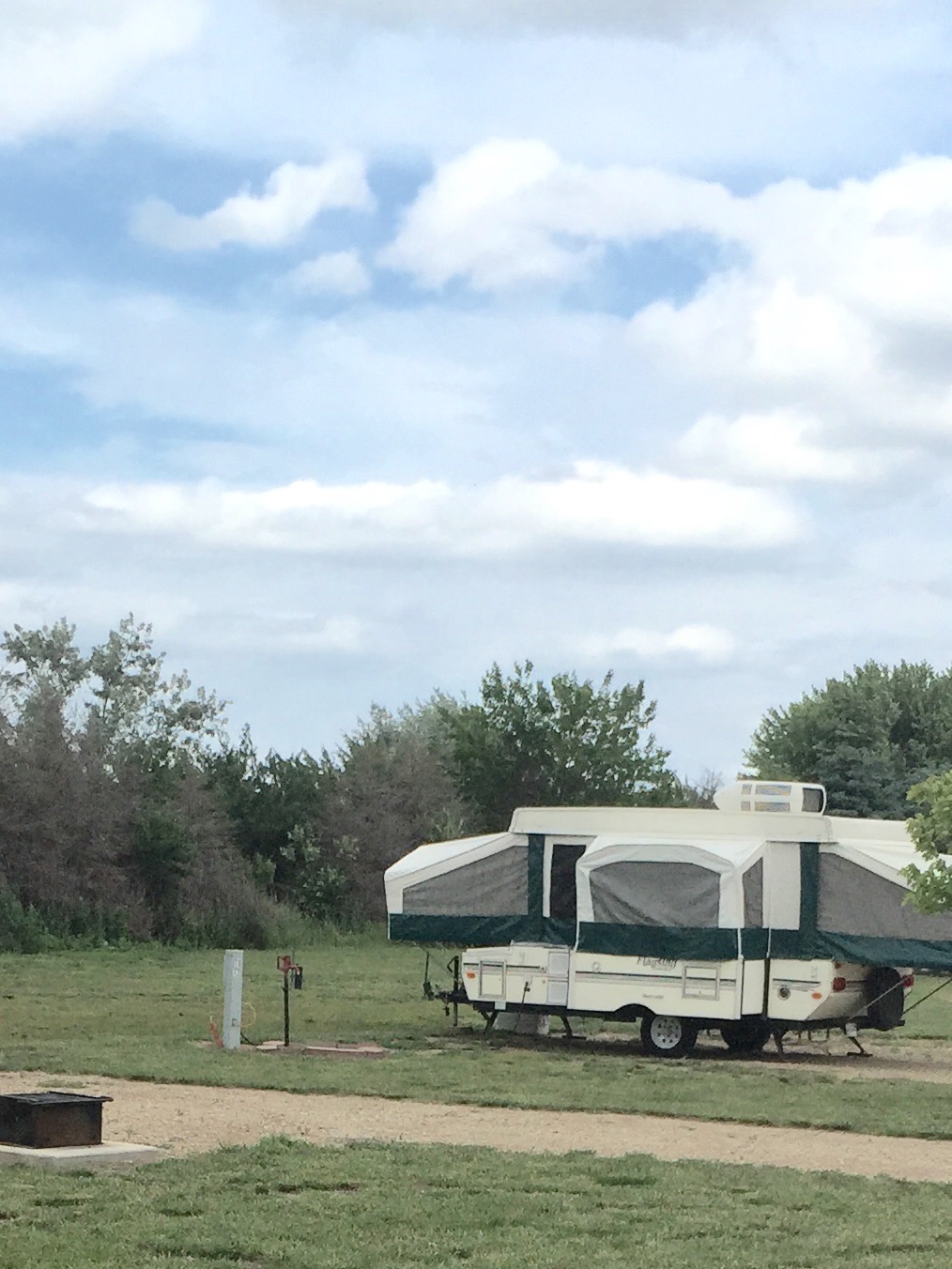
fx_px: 2567
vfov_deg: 25.6
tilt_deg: -8.4
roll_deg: -1.3
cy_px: 1428
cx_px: 379
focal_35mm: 70
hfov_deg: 21.0
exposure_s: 1/2475
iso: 32
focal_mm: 4.15
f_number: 2.2
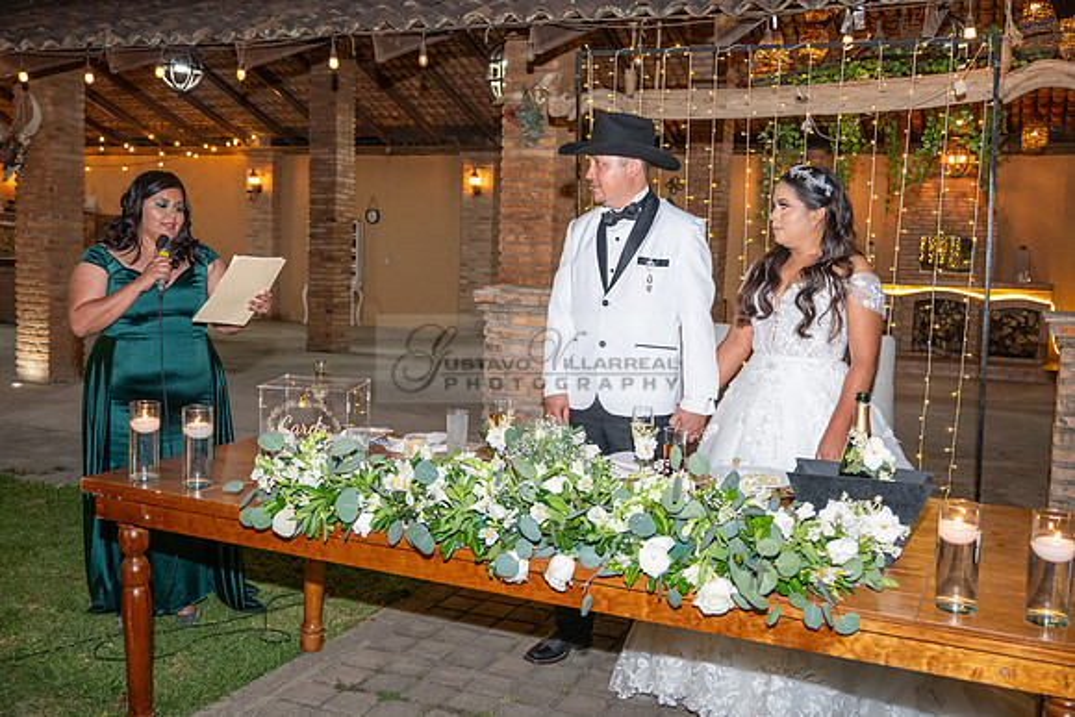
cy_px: 358
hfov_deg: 54.4
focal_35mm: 35
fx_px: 1045
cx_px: 538
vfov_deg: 37.9
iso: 2500
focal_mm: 35
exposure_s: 1/200
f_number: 5
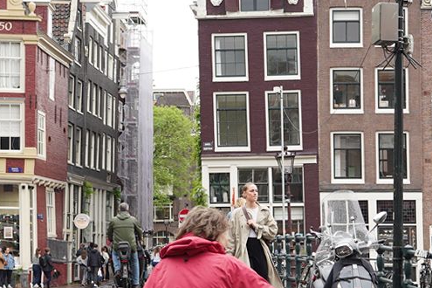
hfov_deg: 21.0
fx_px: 1164
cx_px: 253
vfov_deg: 14.1
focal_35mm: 97
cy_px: 161
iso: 100
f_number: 4.5
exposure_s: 1/100
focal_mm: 24
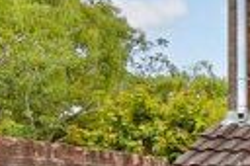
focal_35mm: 82
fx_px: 569
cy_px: 233
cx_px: 529
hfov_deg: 16.8
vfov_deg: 15.6
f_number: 8
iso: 400
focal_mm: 10
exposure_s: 1/250
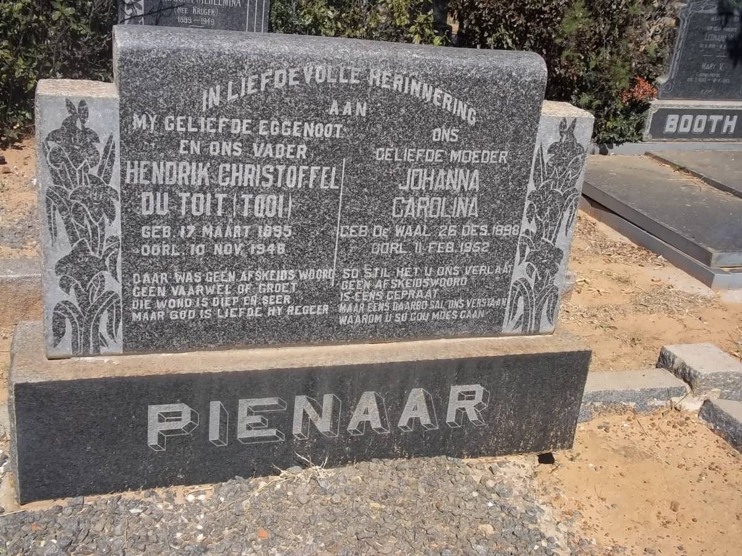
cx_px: 371
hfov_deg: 46.8
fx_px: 857
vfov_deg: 36.0
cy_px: 278
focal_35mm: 40
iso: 80
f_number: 6.3
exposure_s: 1/400
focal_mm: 7.1
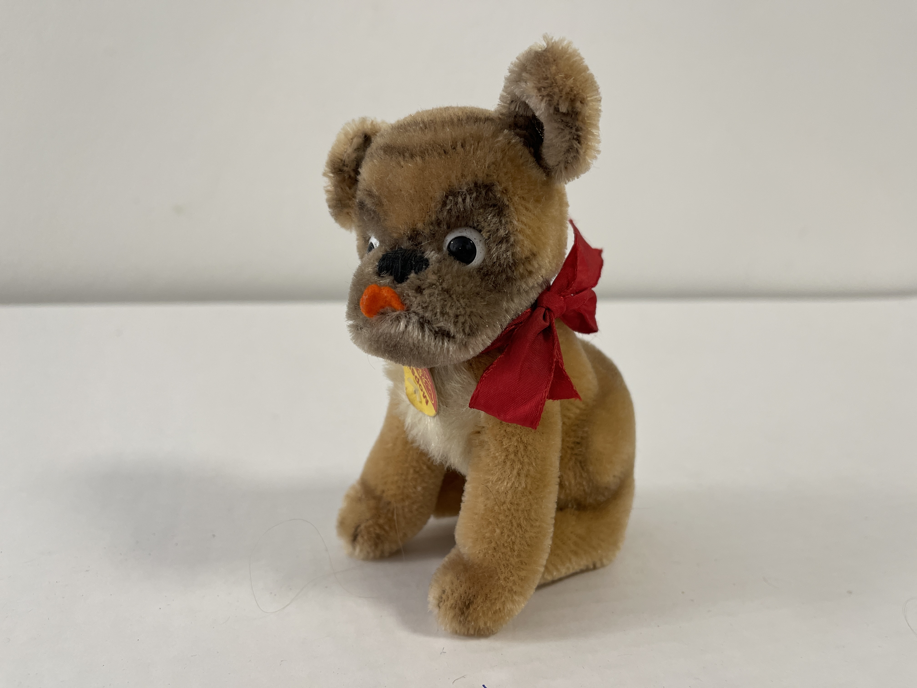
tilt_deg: -13.5
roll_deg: -2.9
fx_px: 662
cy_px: 344
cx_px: 458
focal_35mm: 25
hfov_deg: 69.4
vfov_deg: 54.9
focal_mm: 5.1
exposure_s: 1/100
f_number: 1.6
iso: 125
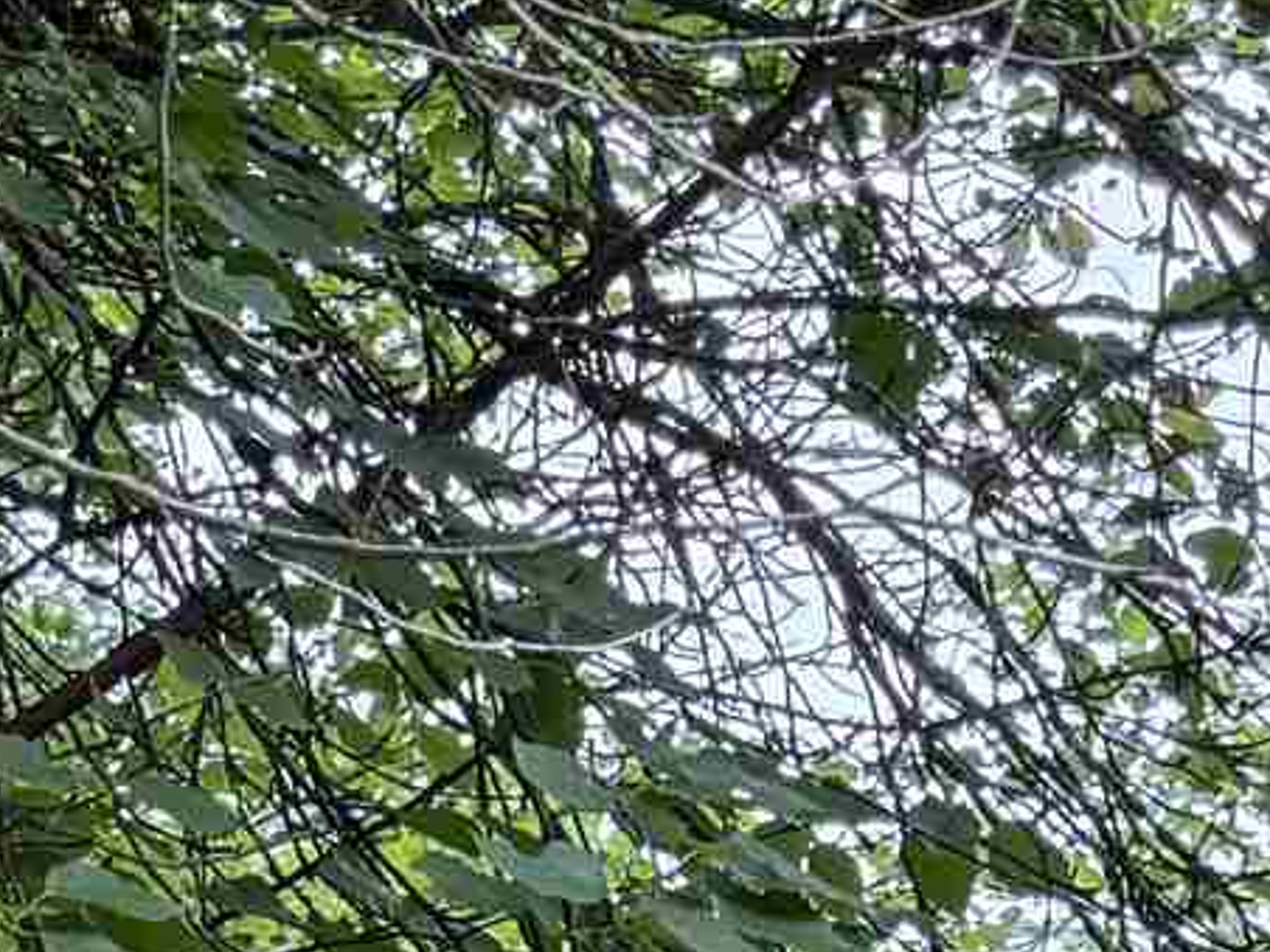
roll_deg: +1.3
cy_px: 2539
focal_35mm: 163
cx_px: -1236
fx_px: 5980
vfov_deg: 8.1
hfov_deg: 11.1
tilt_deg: +5.7
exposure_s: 1/243
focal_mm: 6.76
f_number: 1.78
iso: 125
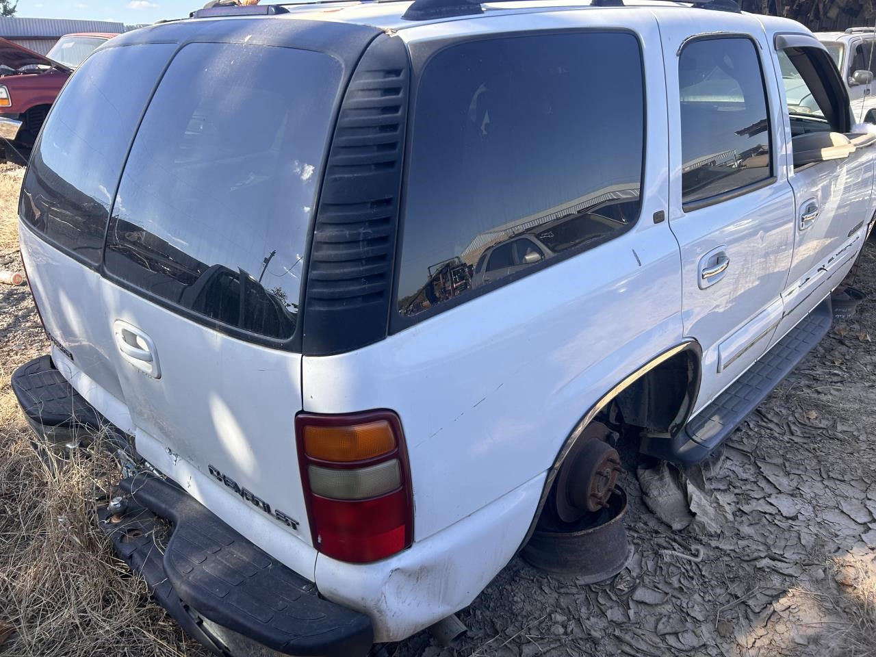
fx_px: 658
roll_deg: +1.8
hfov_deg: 67.3
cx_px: 438
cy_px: 328
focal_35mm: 26
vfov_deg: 53.1
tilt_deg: -20.9
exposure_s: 1/991
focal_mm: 5.7
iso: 50
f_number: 1.5
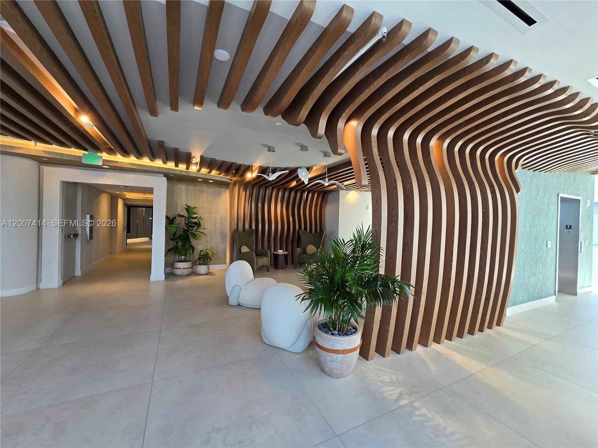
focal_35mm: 13
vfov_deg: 89.9
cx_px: 299
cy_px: 224
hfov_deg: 106.2
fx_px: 225
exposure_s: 1/120
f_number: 2.2
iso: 80
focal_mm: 2.2
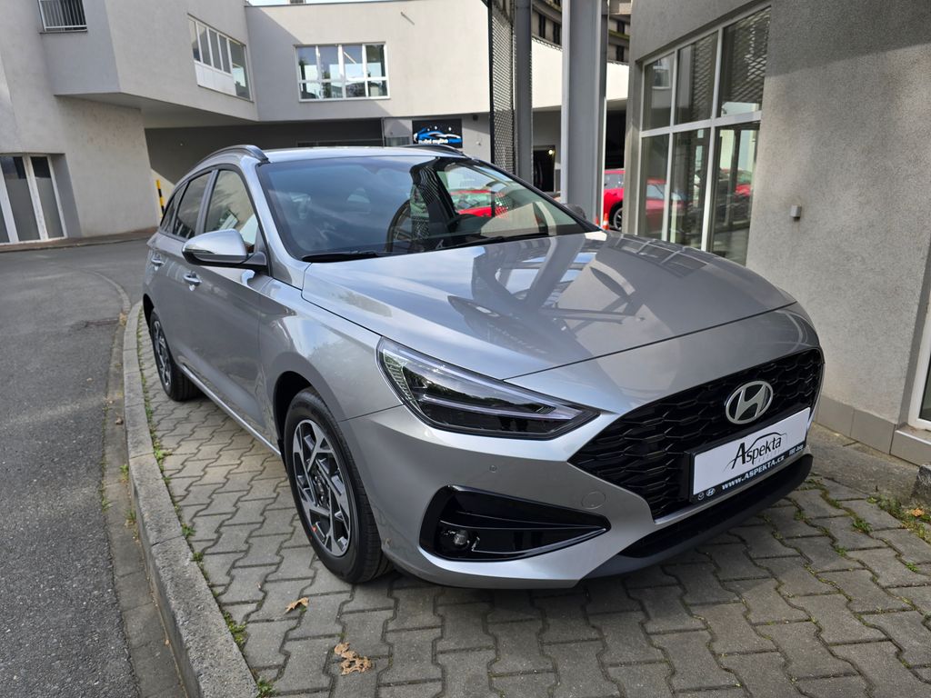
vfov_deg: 58.9
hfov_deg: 73.9
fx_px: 619
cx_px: 466
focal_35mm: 23
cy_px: 349
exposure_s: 1/283
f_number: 1.7
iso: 12
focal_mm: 6.3
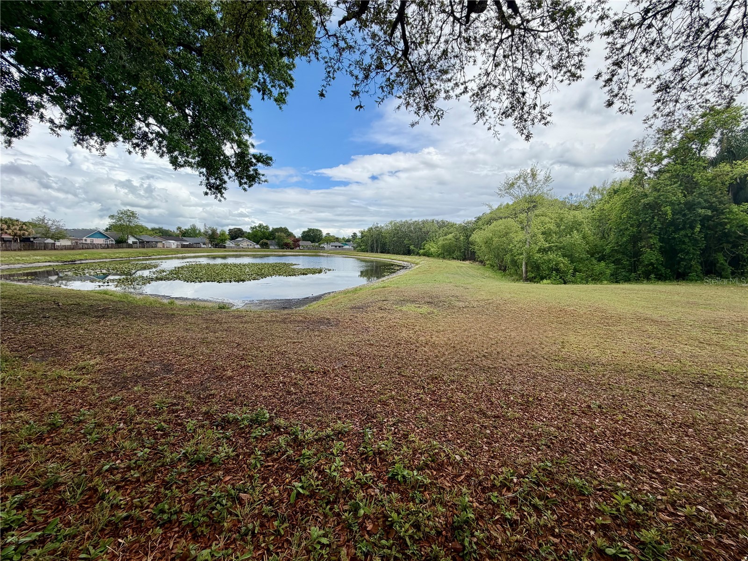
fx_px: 303
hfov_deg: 102.1
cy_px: 280
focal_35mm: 14
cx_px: 374
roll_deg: -2.4
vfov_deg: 85.7
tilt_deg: -6.5
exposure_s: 1/770
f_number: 2.2
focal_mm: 2.22
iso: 25
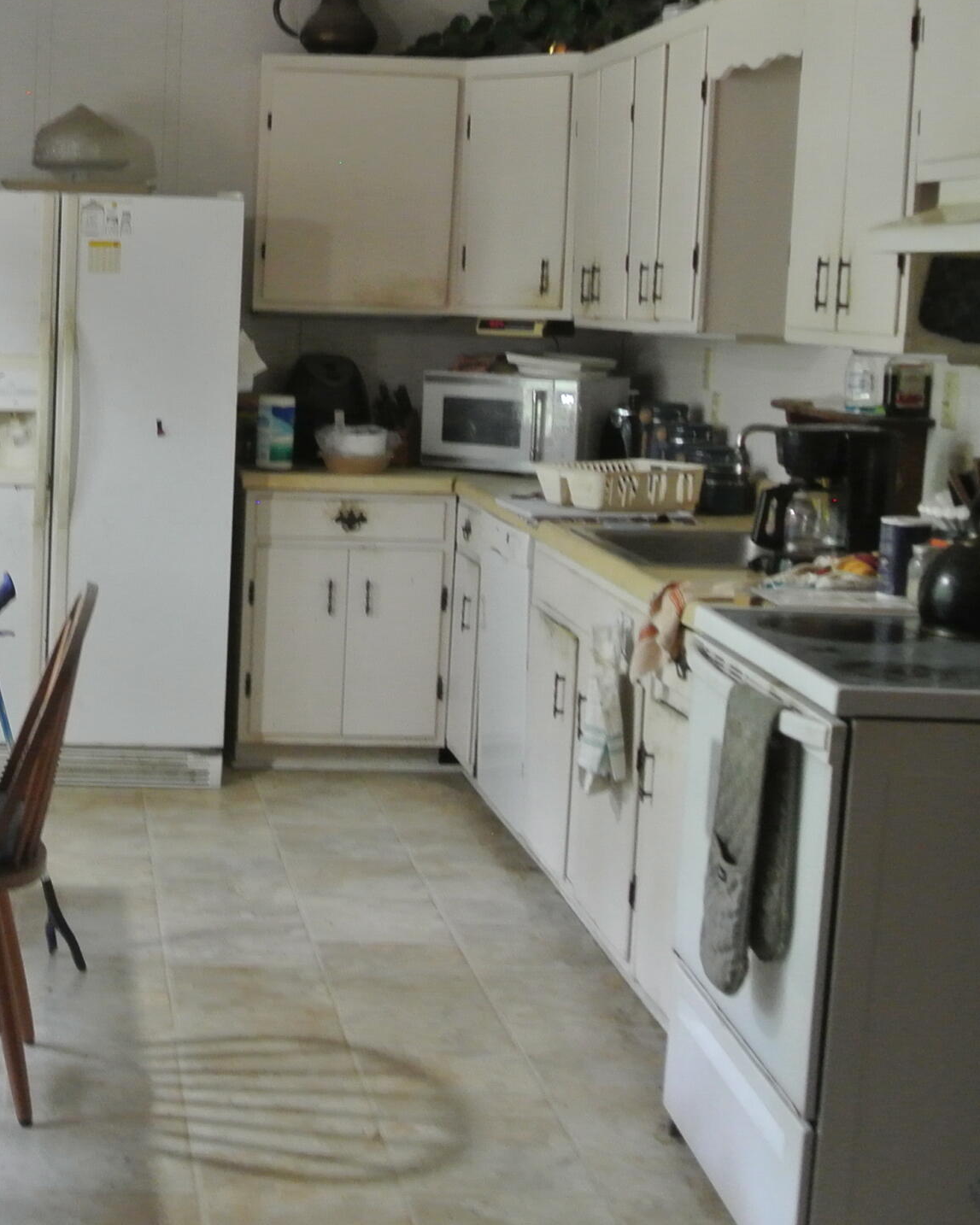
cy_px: 531
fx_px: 2067
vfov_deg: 33.0
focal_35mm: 57
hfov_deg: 25.7
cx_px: 77
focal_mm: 11
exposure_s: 1/25
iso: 800
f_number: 3.5
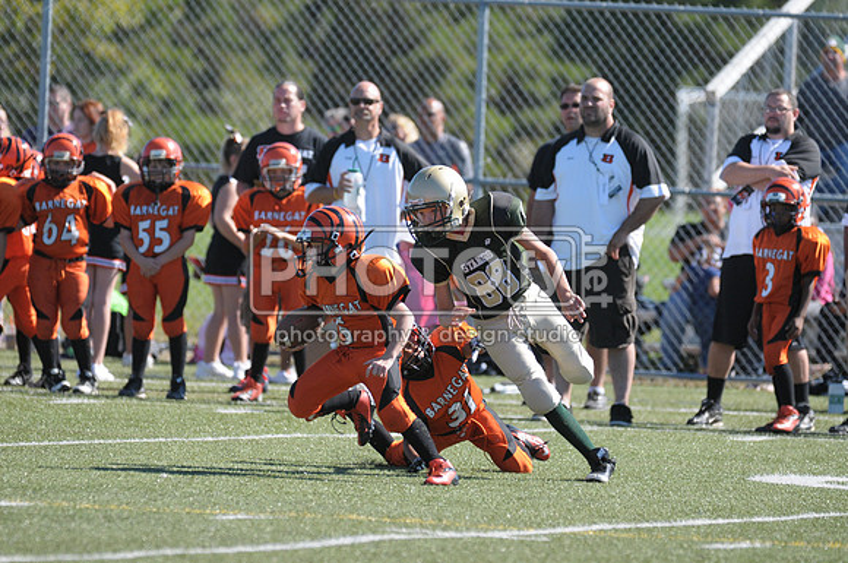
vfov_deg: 3.3
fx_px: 9879
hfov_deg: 4.9
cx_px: 424
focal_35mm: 420
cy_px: 282
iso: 640
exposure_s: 1/2500
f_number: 4
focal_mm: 280
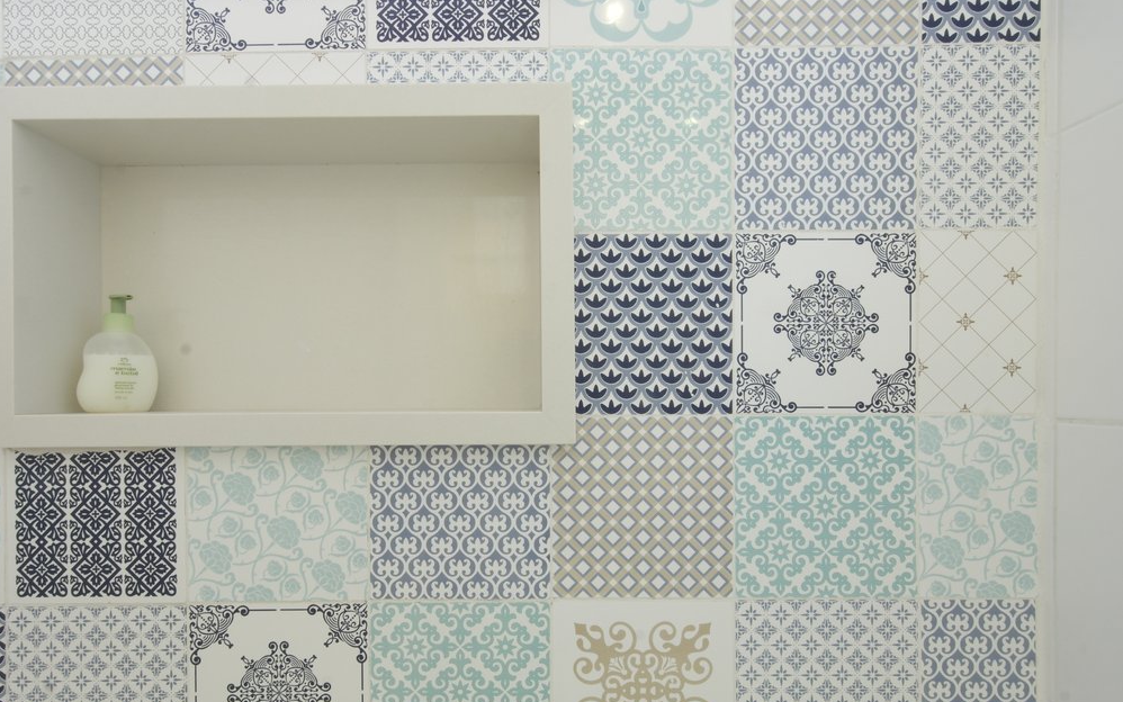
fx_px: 582
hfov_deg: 88.0
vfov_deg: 62.1
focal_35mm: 19
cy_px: 385
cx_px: 542
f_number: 22
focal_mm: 12
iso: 100
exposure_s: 5
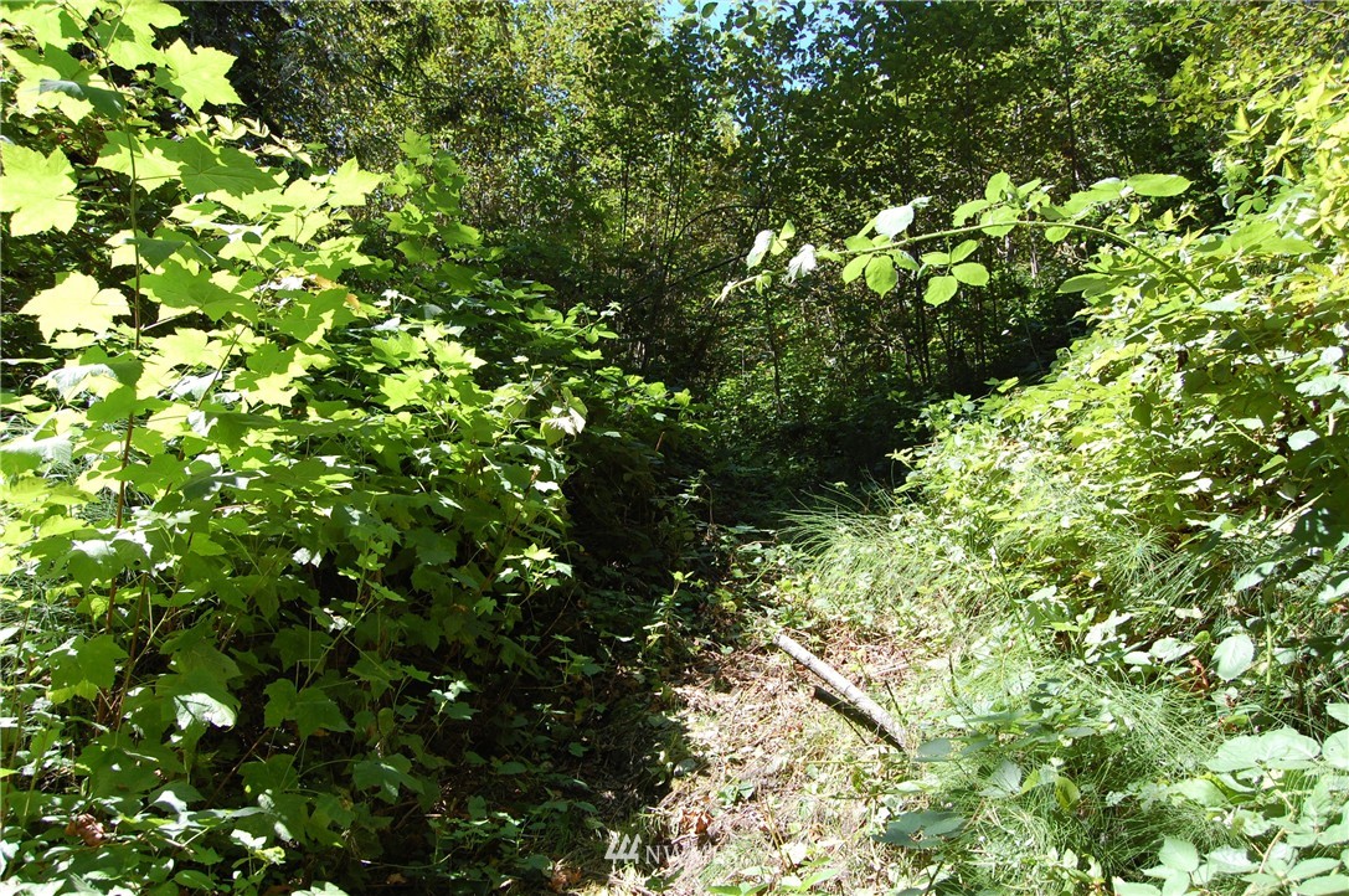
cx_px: 674
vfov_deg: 47.8
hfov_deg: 67.4
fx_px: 1011
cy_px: 448
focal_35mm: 27
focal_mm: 18
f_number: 6.3
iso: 200
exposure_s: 1/160
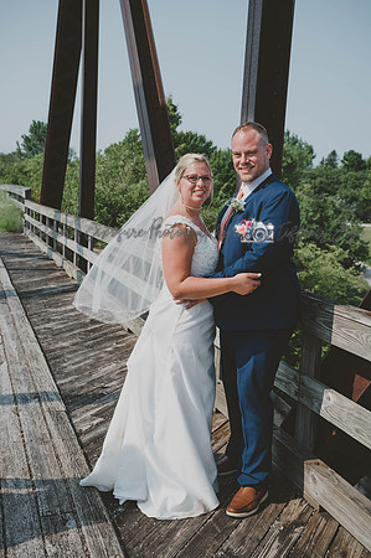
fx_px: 620
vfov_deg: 48.5
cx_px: 186
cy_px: 279
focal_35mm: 40
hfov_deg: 33.3
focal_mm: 40
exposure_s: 1/250
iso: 100
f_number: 5.6
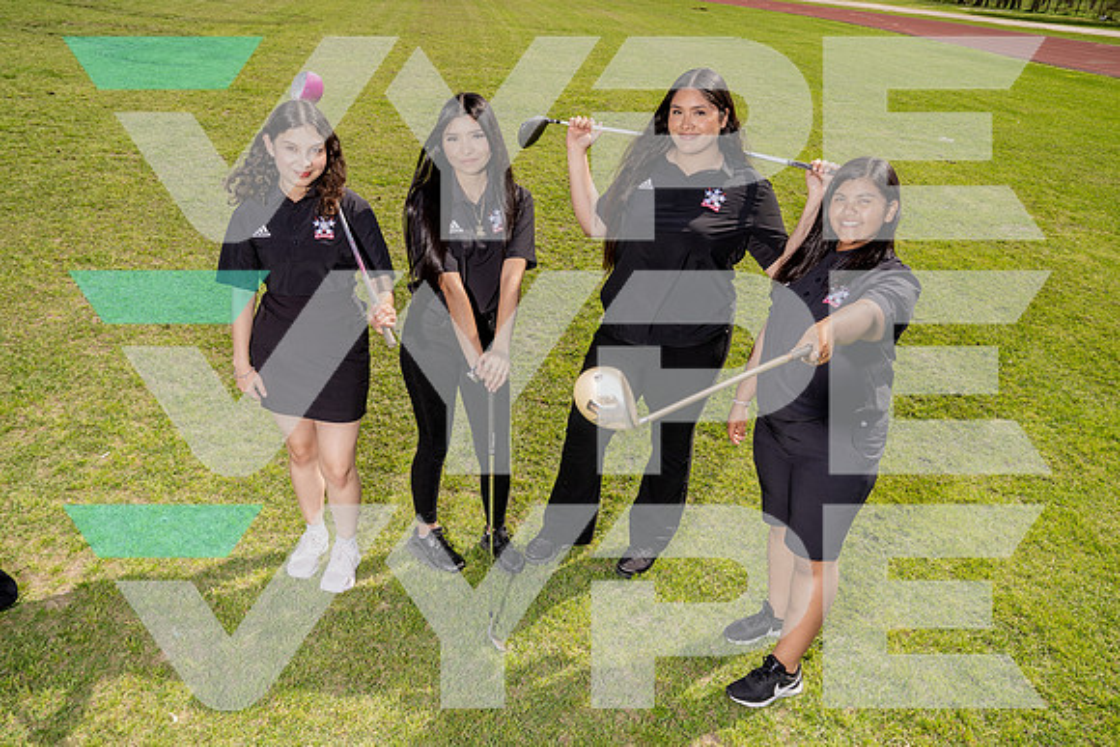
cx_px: 560
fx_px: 965
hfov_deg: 60.3
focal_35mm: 31
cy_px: 374
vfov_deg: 42.3
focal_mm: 31
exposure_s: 1/250
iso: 100
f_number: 7.1
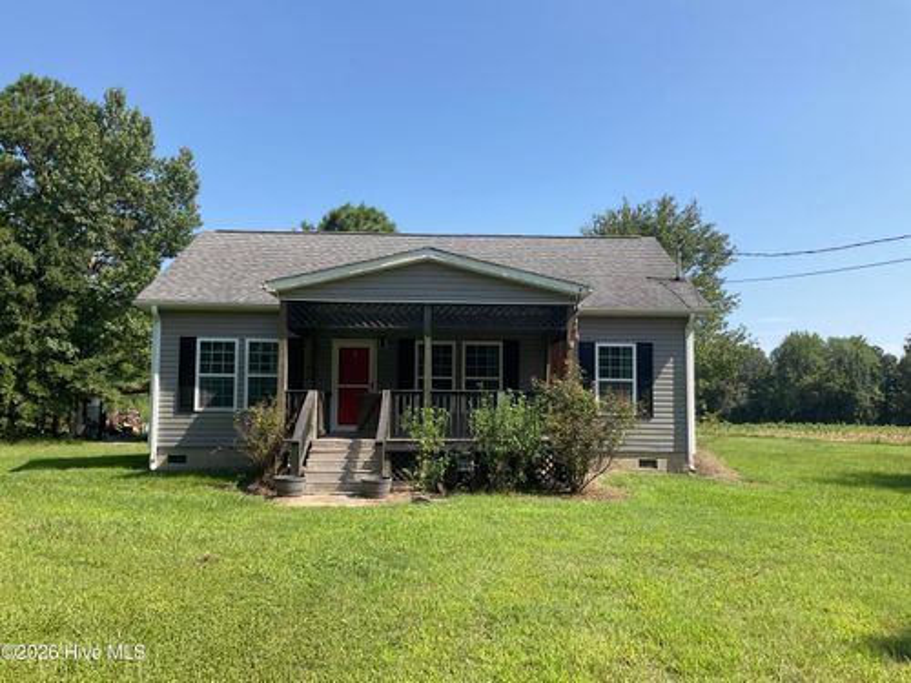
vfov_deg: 48.2
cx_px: 456
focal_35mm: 29
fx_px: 763
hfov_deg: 61.7
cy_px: 342
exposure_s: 1/1342
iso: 16
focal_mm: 3
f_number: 1.8
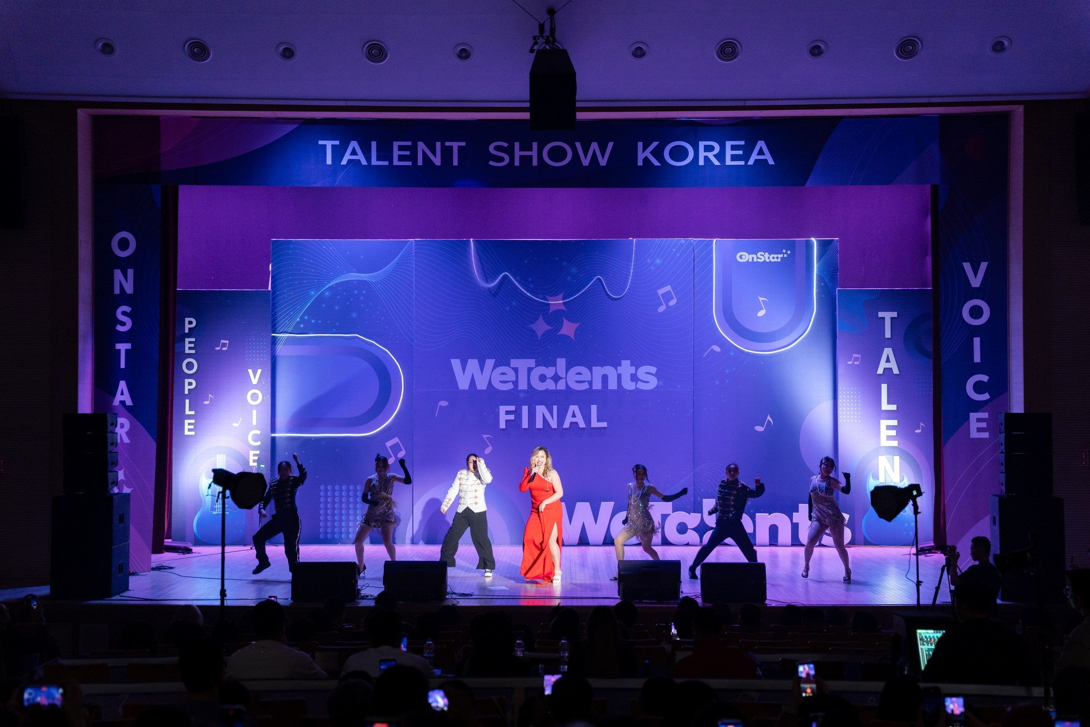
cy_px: 364
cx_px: 545
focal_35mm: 51
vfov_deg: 26.4
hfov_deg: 38.7
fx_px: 1552
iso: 1000
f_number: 2.8
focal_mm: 50.4
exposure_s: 1/250
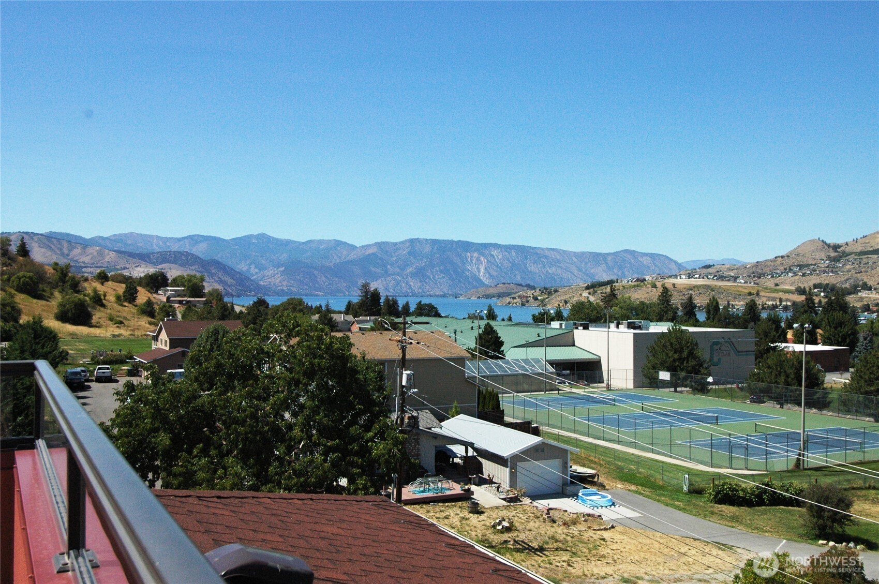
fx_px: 878
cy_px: 292
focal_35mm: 36
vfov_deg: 36.8
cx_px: 440
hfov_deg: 53.2
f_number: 8
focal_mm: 24
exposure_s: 1/3200
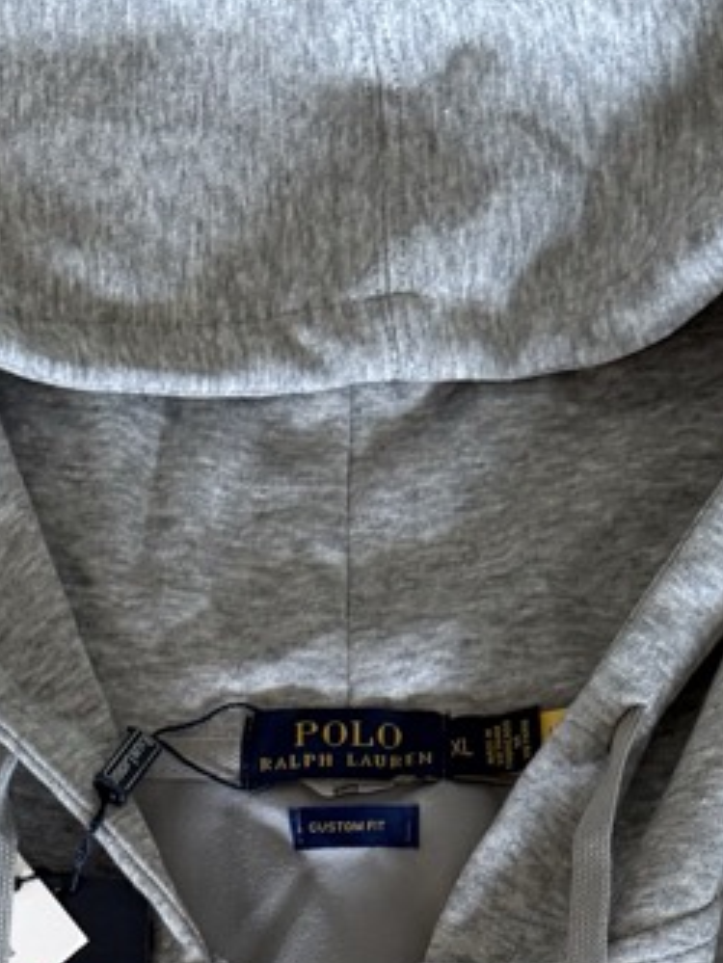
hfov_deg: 14.6
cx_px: 289
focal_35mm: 101
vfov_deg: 16.3
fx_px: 2811
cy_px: 1732
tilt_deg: -83.8
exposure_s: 1/120
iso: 160
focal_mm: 6.76
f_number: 1.78
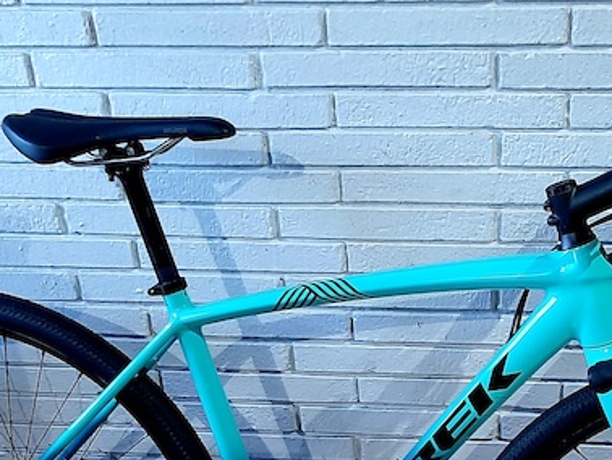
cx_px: 427
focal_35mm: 55
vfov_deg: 25.3
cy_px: 462
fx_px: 973
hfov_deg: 34.5
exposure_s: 1/24
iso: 160
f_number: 1.7
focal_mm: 3.93
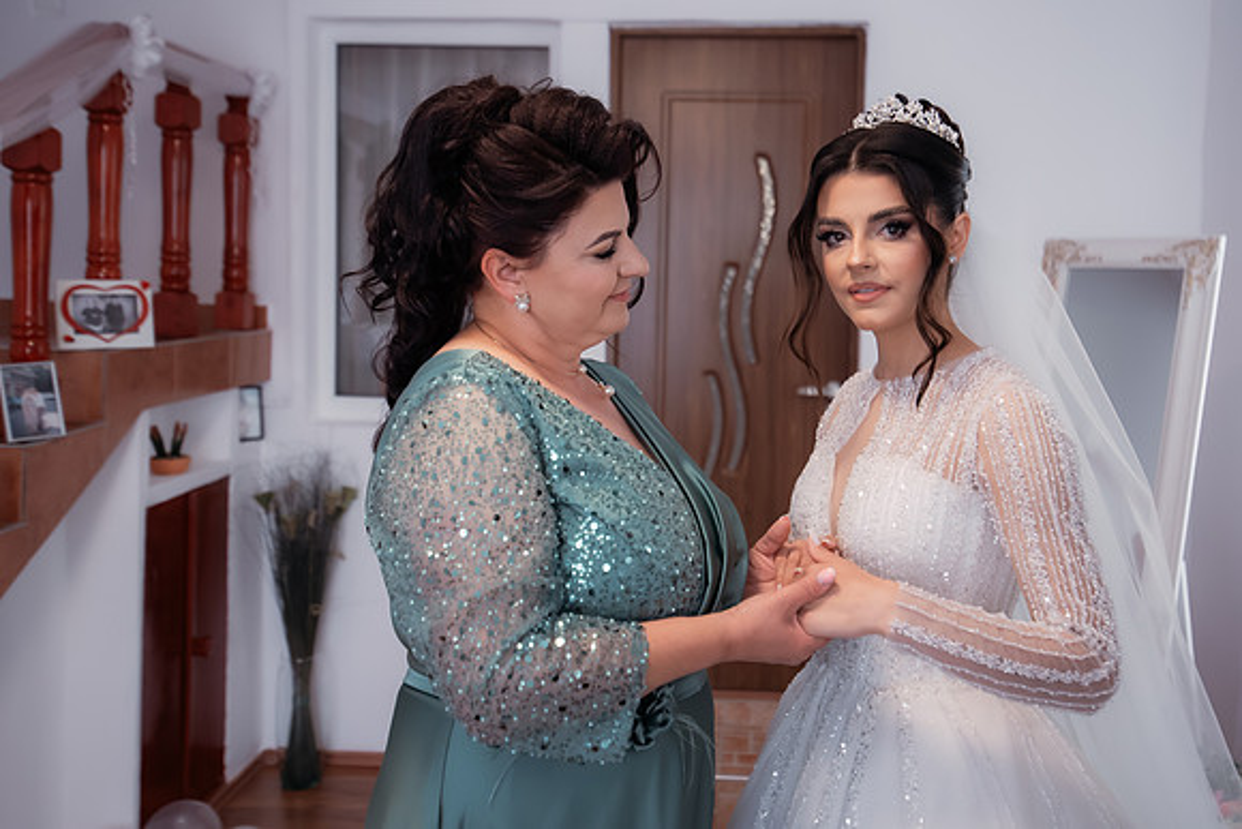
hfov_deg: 51.7
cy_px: 336
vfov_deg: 35.7
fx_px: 1281
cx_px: 671
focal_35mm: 37
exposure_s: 1/250
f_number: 2.8
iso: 1600
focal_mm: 30
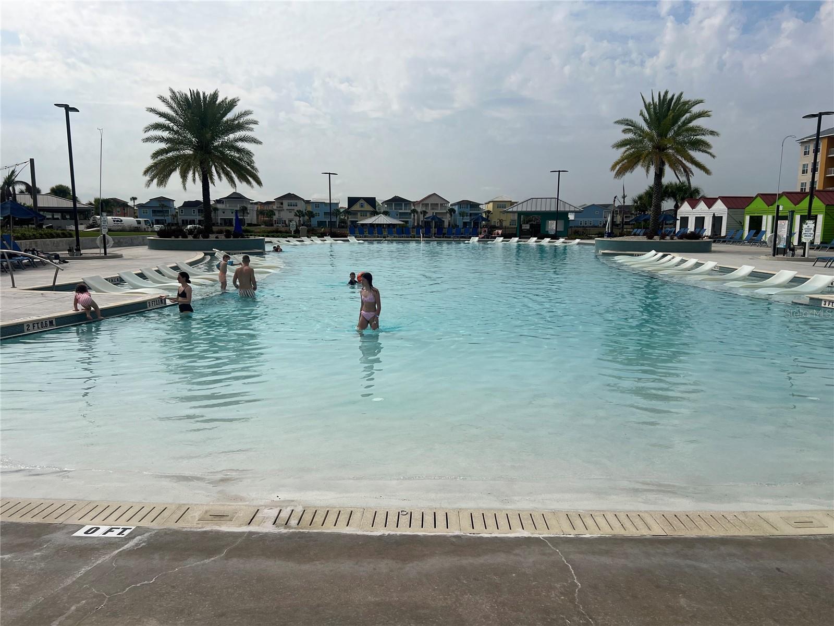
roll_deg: -0.1
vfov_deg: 53.1
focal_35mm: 26
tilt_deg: -8.2
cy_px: 313
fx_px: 626
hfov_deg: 67.3
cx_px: 417
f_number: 1.5
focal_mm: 5.7
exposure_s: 1/14286
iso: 50
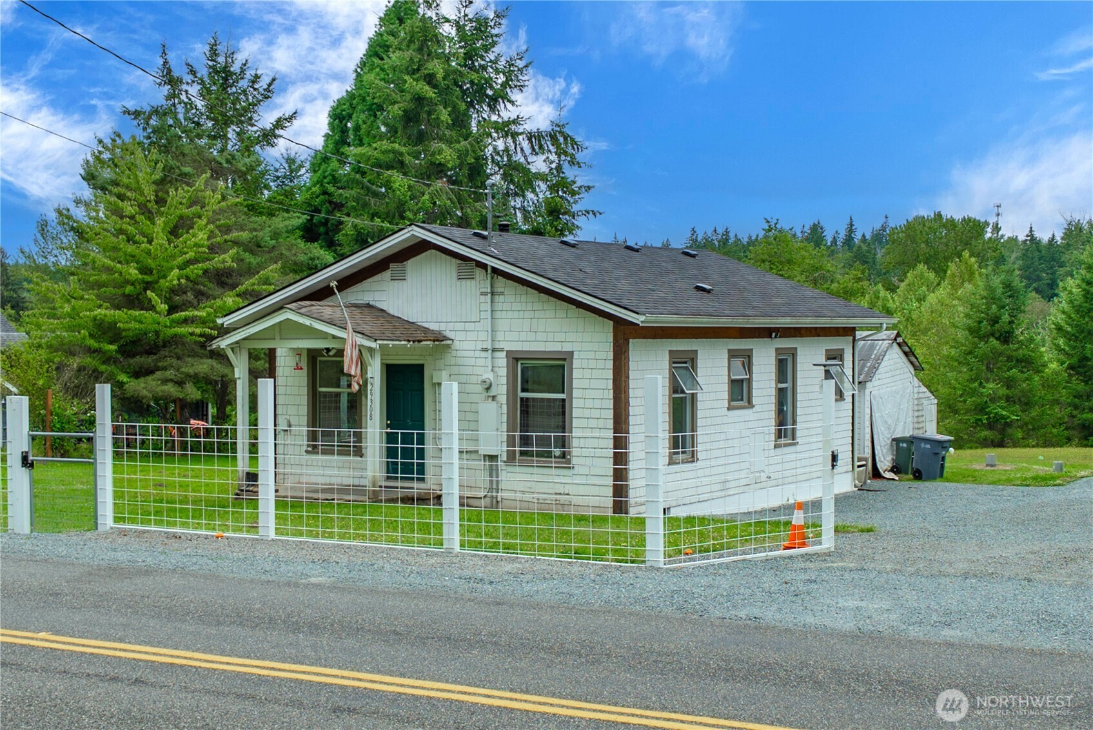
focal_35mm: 24
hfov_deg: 73.7
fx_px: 729
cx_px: 546
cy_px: 365
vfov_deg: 53.2
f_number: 7.1
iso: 80
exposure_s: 1/100
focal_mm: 24
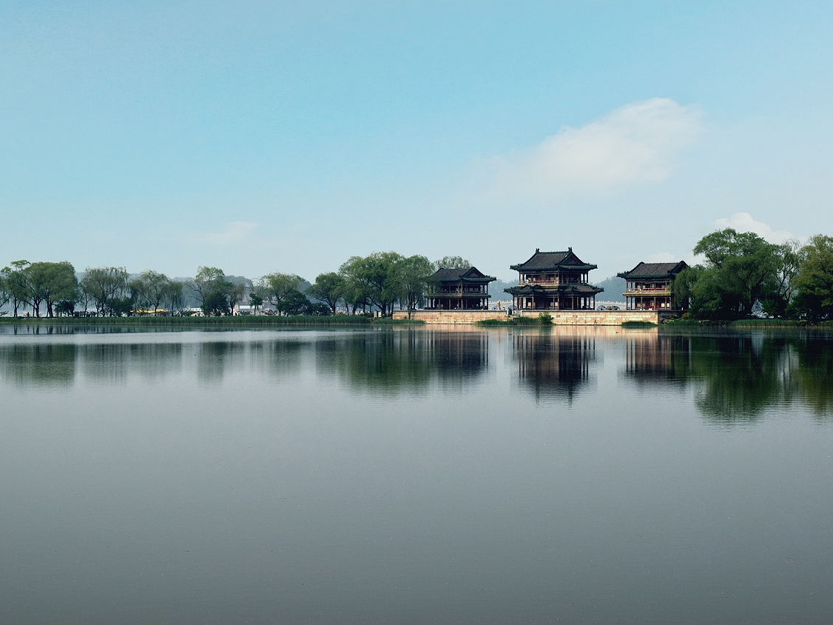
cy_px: 311
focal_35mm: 82
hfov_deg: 23.8
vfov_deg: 18.0
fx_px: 1973
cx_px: 467
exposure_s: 1/320
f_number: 9
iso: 100
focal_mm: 50
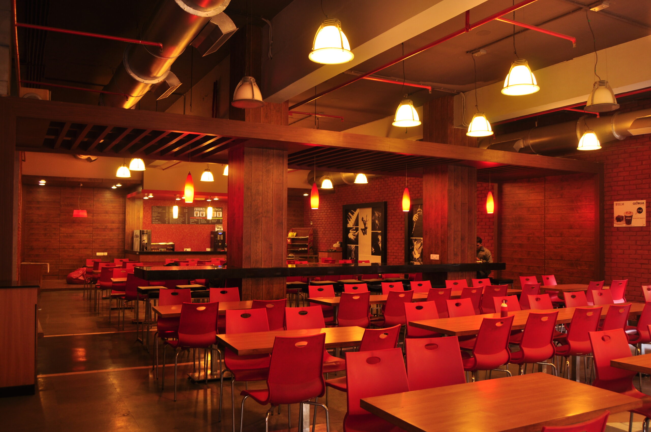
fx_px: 542
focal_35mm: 30
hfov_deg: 62.0
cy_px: 216
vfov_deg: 43.5
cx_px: 326
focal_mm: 20
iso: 200
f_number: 5.6
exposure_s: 1/5
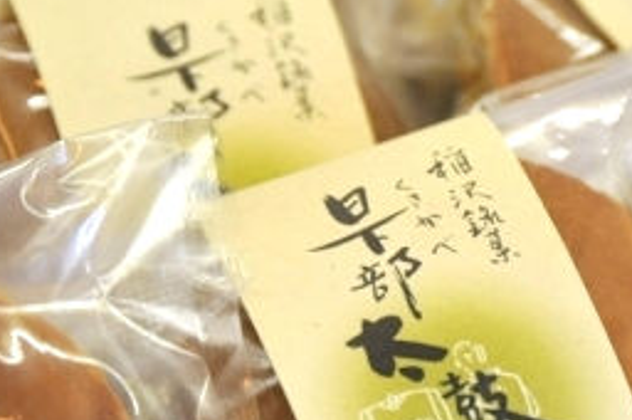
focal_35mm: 244
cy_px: 210
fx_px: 4278
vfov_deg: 5.6
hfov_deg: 8.4
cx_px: 511
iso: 2000
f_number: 6.3
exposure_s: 1/160
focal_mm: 120
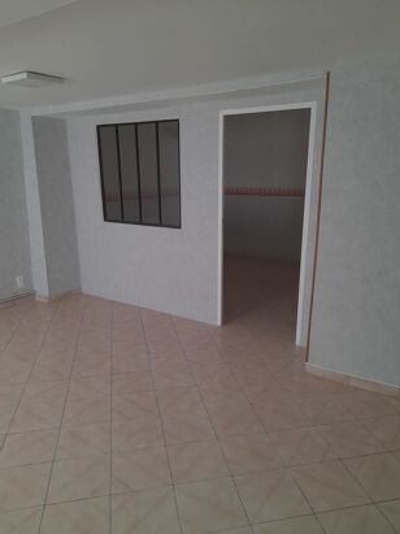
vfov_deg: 67.3
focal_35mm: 26
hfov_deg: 53.0
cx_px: 197
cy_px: 275
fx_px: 401
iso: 100
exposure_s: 1/50
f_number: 2
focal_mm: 4.6
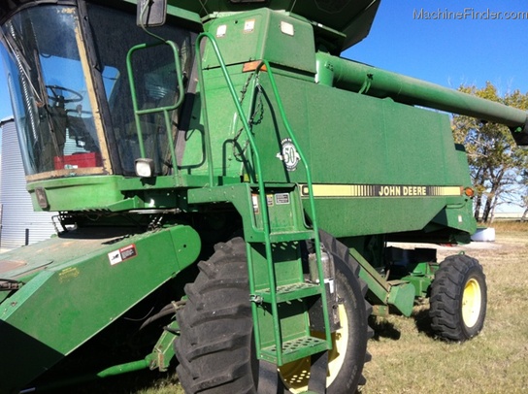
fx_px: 533
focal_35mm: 35
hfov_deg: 52.7
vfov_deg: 40.6
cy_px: 197
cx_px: 264
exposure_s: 1/1077
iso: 80
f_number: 2.8
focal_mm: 3.85
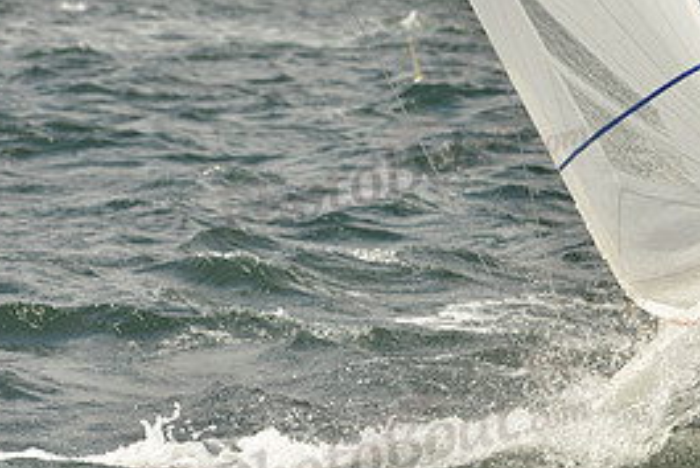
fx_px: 7451
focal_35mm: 383
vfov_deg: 3.6
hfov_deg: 5.4
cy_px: 274
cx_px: 726
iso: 400
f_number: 9
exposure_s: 1/1600
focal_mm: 175
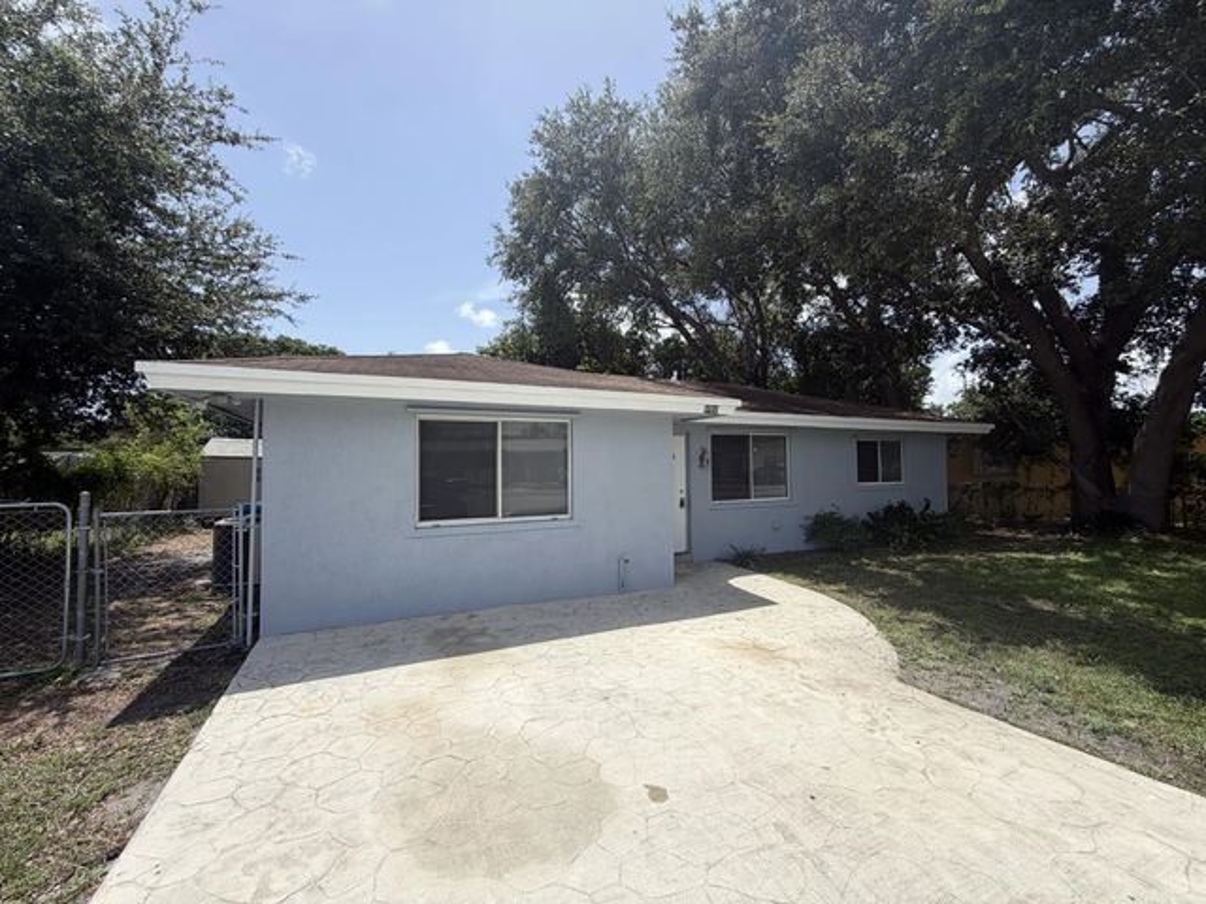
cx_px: 603
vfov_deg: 85.7
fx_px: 488
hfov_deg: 102.1
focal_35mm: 14
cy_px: 452
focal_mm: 2.22
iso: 20
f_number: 2.2
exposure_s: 1/1087
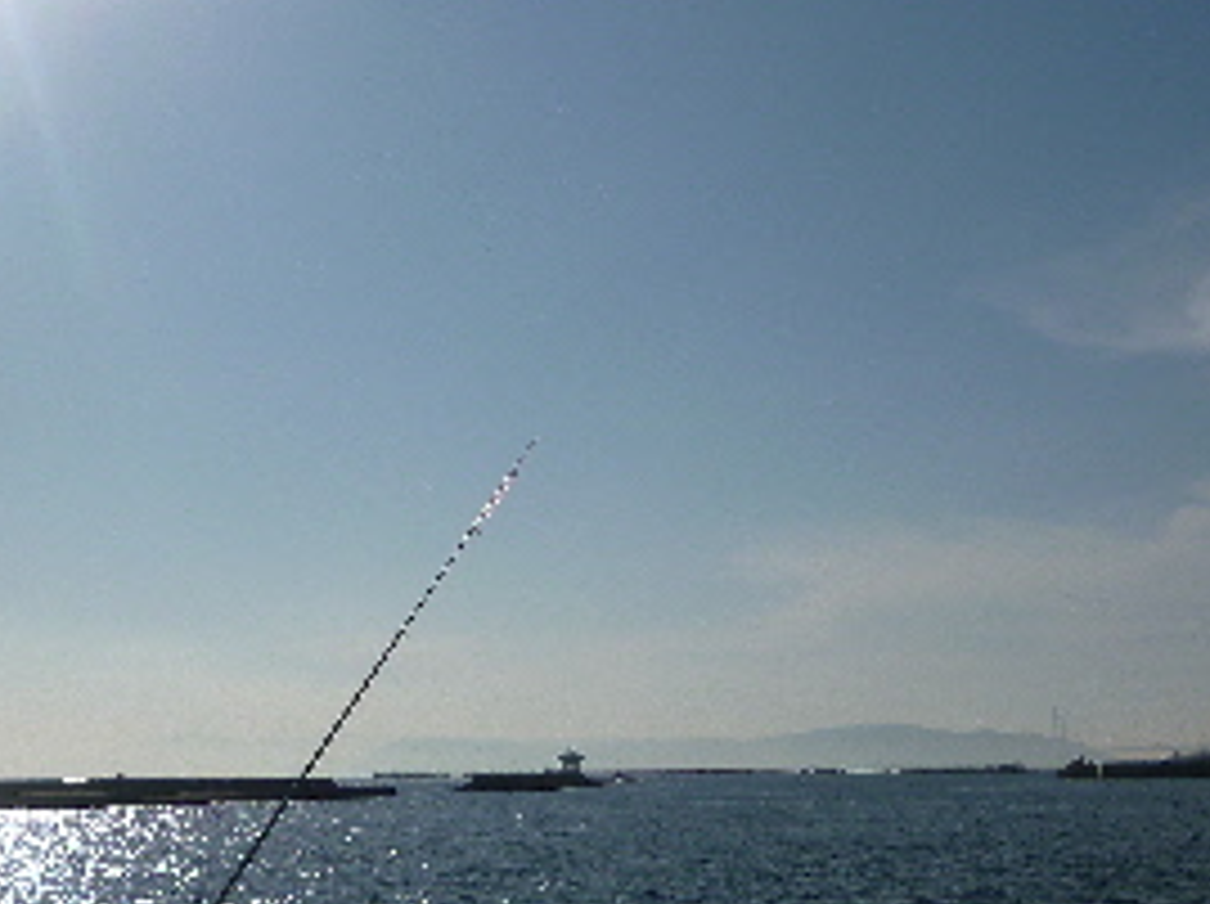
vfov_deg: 26.9
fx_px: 1885
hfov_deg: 35.6
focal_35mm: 54
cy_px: 380
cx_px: 661
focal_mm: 5.2
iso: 100
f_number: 9
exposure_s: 1/1000
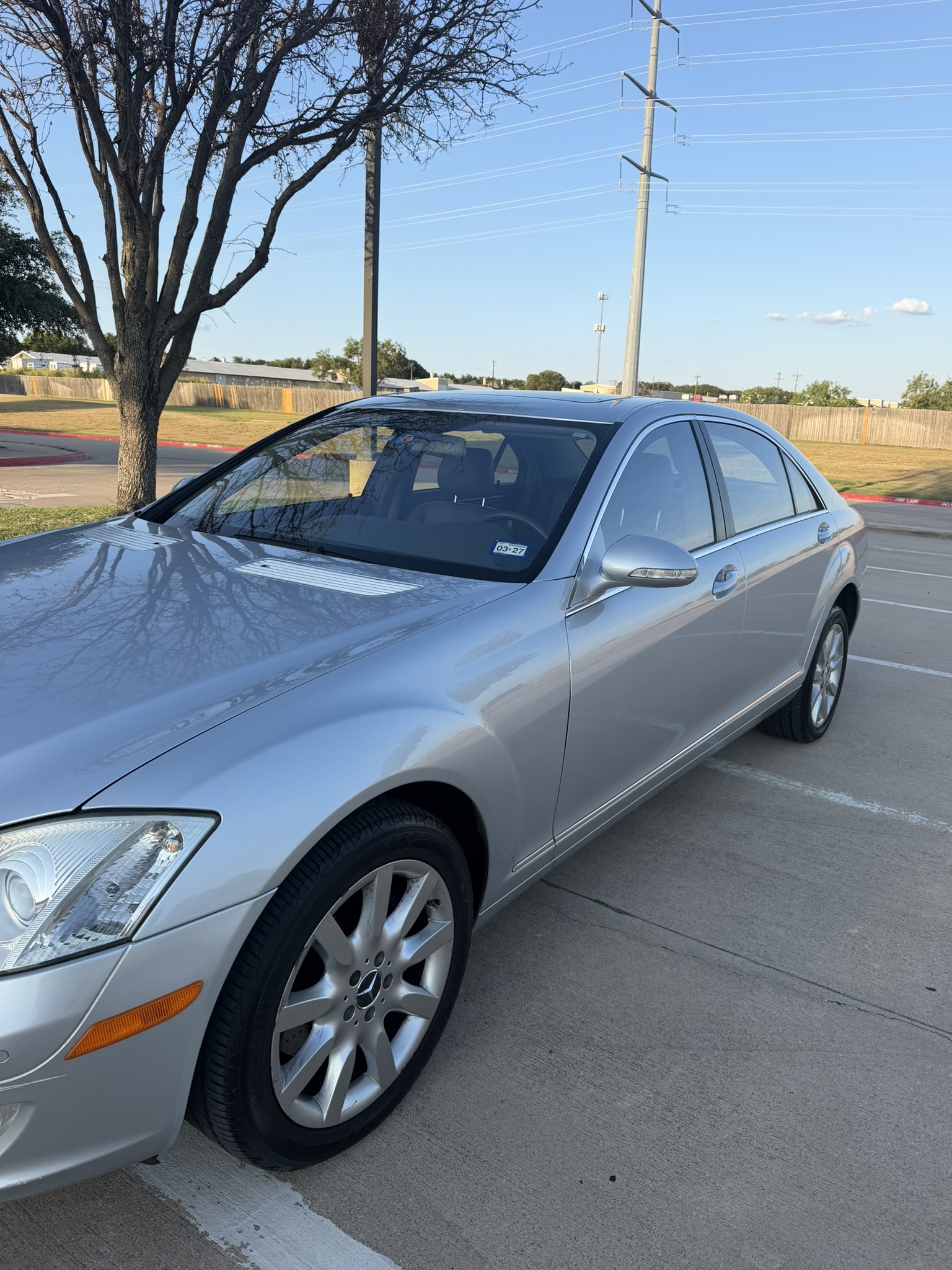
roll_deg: -4.3
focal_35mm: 24
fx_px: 880
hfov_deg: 56.8
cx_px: 476
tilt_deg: -12.4
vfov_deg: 71.6
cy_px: 635
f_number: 1.78
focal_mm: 6.76
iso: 80
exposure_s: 1/1653
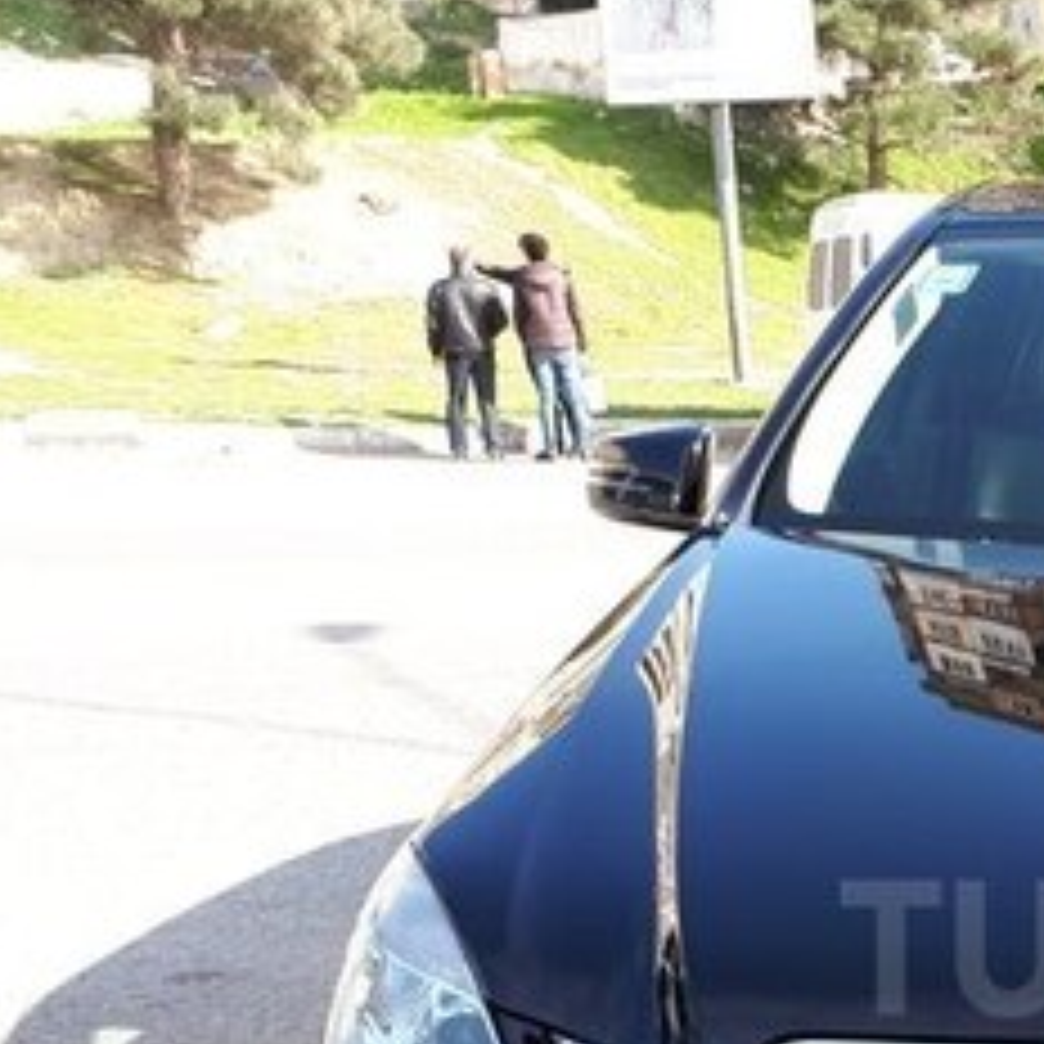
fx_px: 2320
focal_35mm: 68
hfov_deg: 23.0
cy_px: 947
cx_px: 1300
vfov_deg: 24.6
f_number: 1.9
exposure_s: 1/279
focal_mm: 3.6
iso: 40
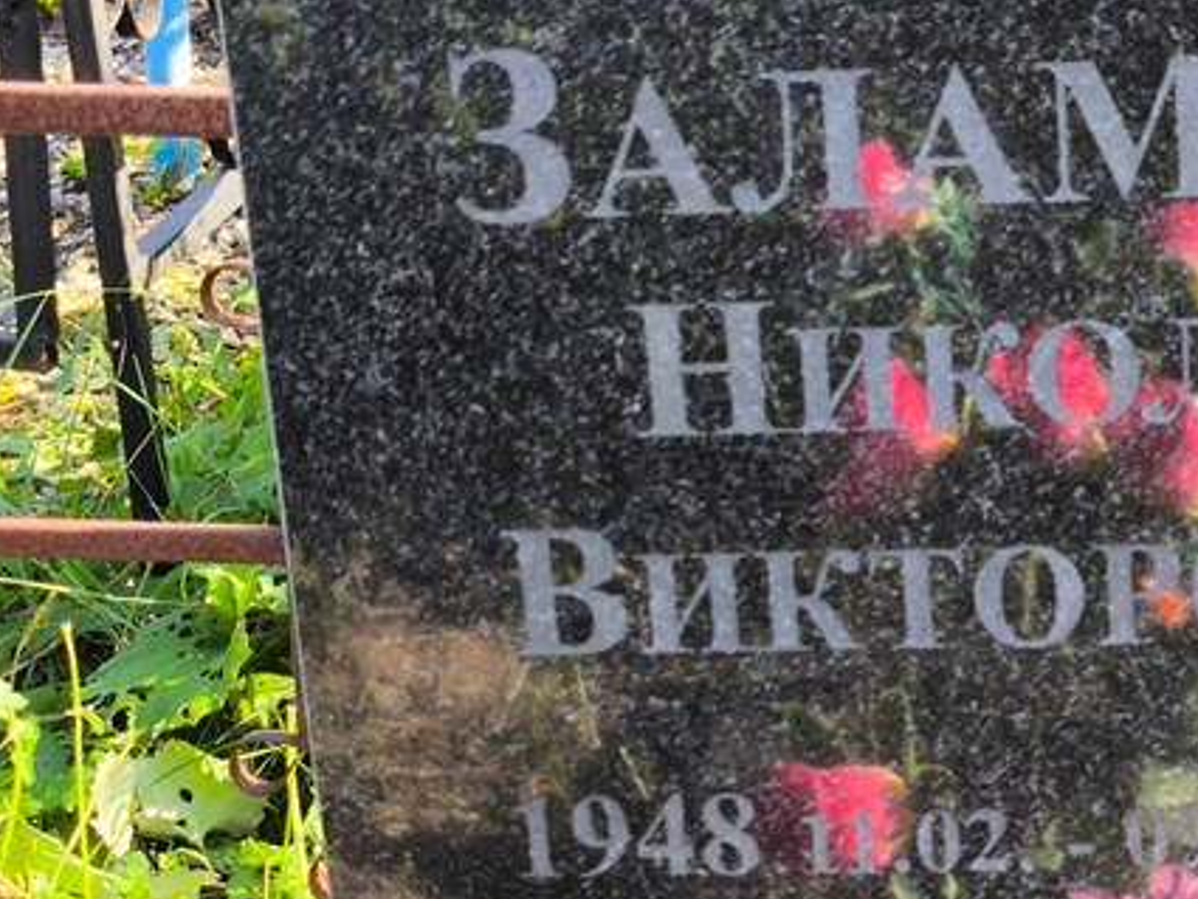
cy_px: 527
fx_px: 3254
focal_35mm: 94
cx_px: 937
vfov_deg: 15.7
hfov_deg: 20.6
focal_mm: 4.71
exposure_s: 1/199
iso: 50
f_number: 1.7
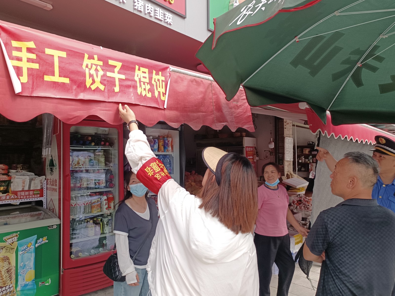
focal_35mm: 27
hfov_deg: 65.3
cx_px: 198
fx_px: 308
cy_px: 148
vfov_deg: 51.4
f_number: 1.9
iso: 100
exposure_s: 1/222
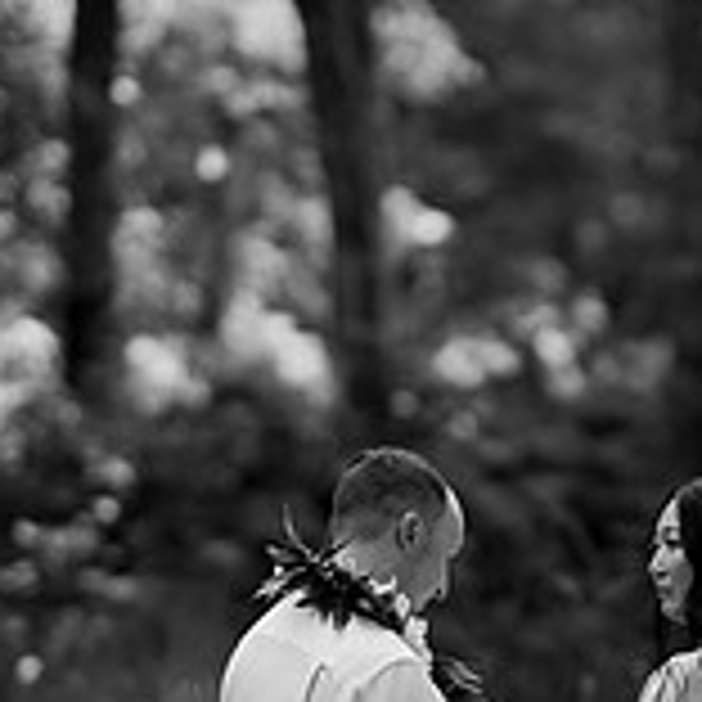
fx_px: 6172
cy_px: 583
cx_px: 666
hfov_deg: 6.5
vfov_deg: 6.5
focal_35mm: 269
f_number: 1.4
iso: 100
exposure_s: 1/1250
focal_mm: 85
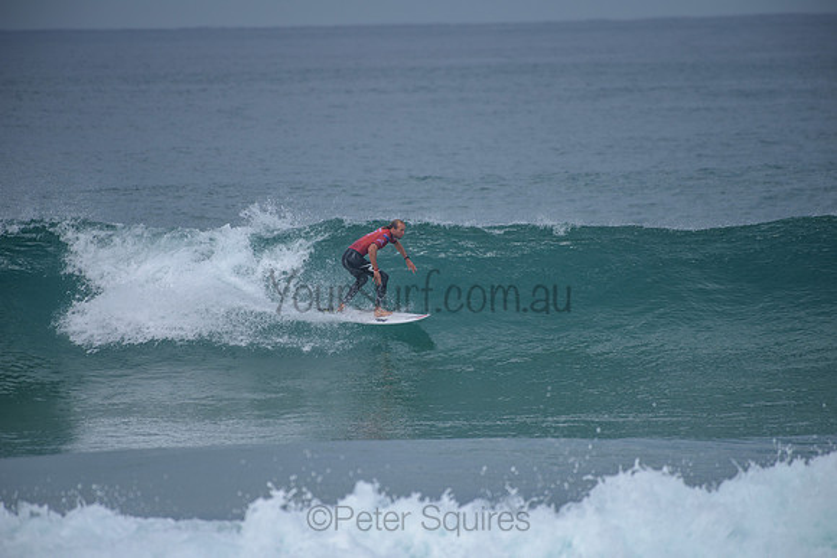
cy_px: 279
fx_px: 11627
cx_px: 418
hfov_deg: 4.1
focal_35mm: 500
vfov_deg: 2.8
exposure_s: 1/2000
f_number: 5.6
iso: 220
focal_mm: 500
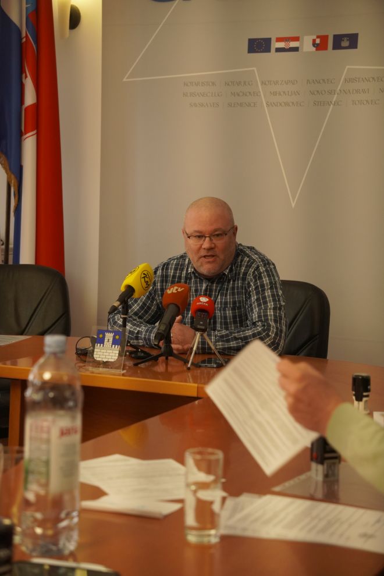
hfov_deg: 18.2
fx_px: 1200
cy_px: 288
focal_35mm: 75
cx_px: 192
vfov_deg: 27.0
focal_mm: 50
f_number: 3.5
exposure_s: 1/160
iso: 1250
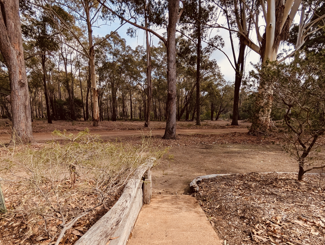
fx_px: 150
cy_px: 147
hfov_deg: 94.4
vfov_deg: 77.3
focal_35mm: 16
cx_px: 164
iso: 48
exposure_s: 1/2088
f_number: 1.7
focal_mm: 2.02
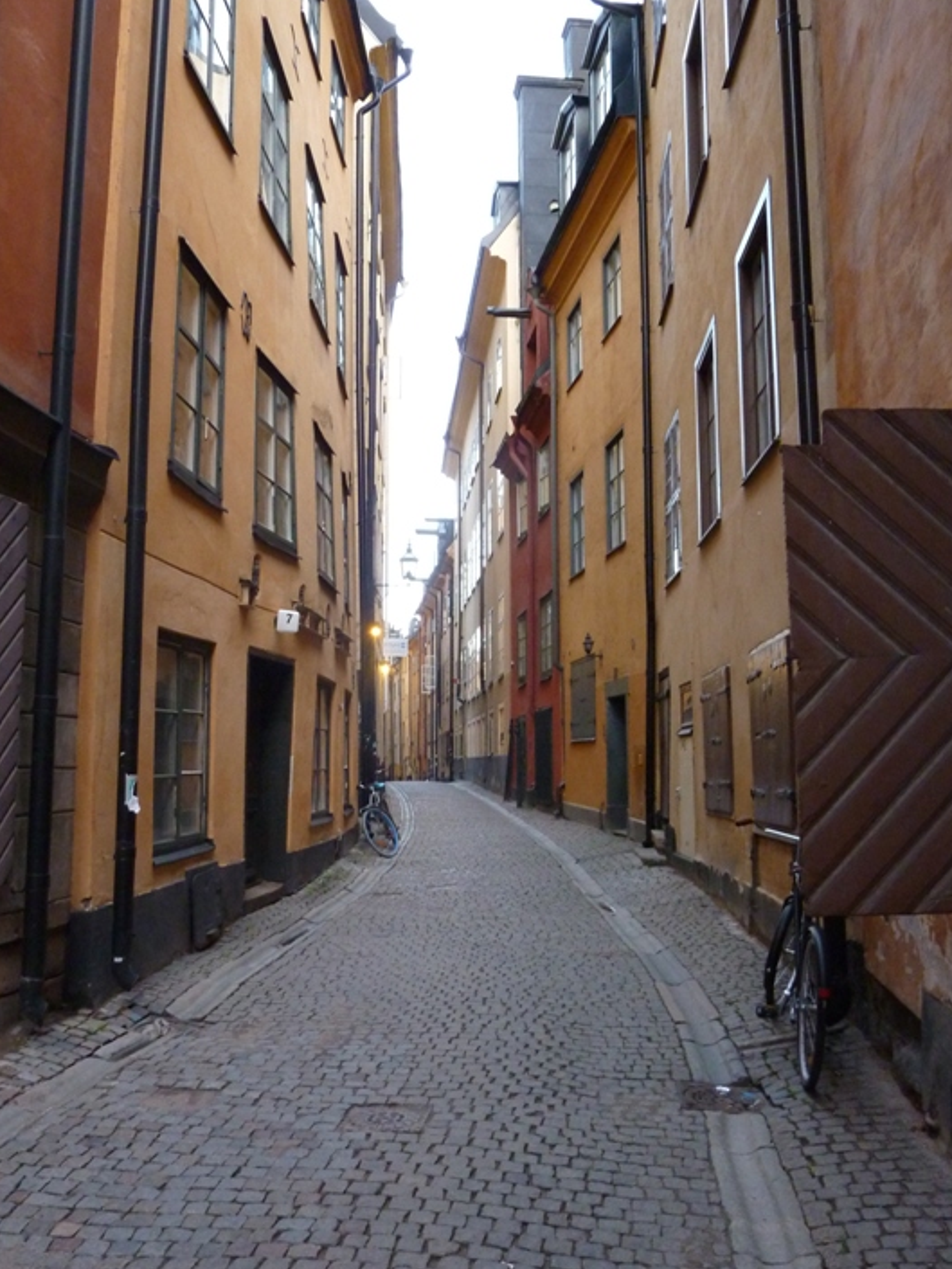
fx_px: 1100
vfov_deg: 60.0
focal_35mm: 30
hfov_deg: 46.8
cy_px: 641
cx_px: 480
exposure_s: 1/13
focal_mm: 4.7
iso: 400
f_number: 3.4
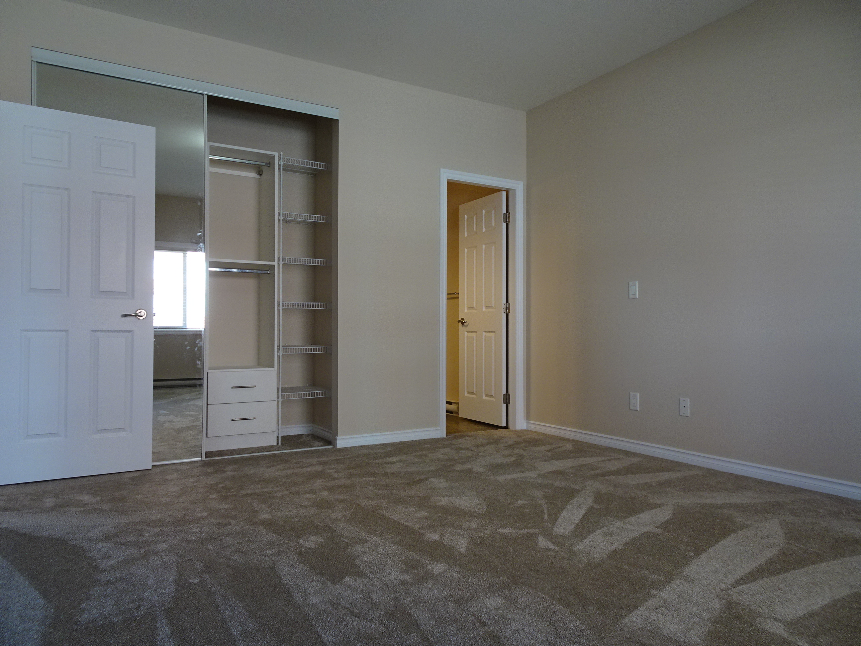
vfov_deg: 56.8
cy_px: 323
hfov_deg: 71.6
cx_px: 430
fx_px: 597
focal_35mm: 24
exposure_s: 1/30
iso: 125
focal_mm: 4.1
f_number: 3.5
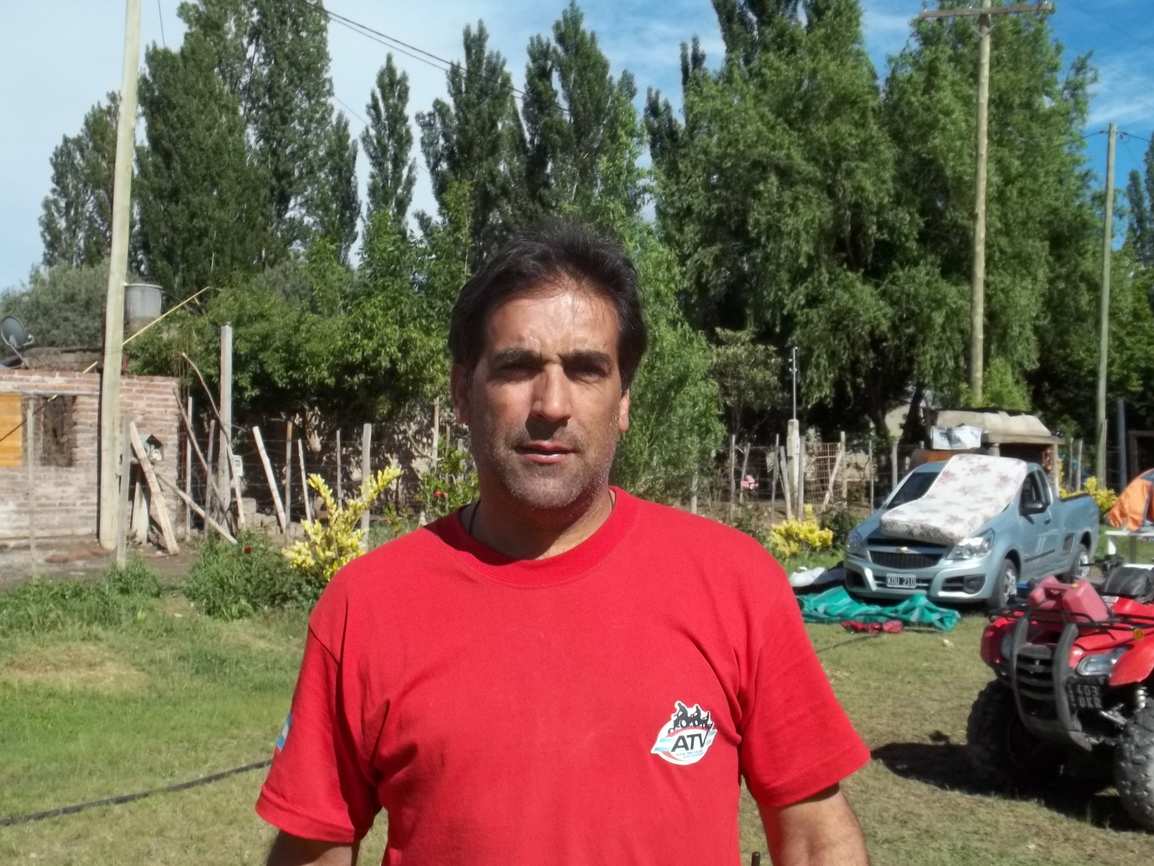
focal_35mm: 41
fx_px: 1367
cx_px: 576
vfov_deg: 35.1
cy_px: 378
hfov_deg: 45.8
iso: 64
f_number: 8
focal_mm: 5.9
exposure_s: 1/200
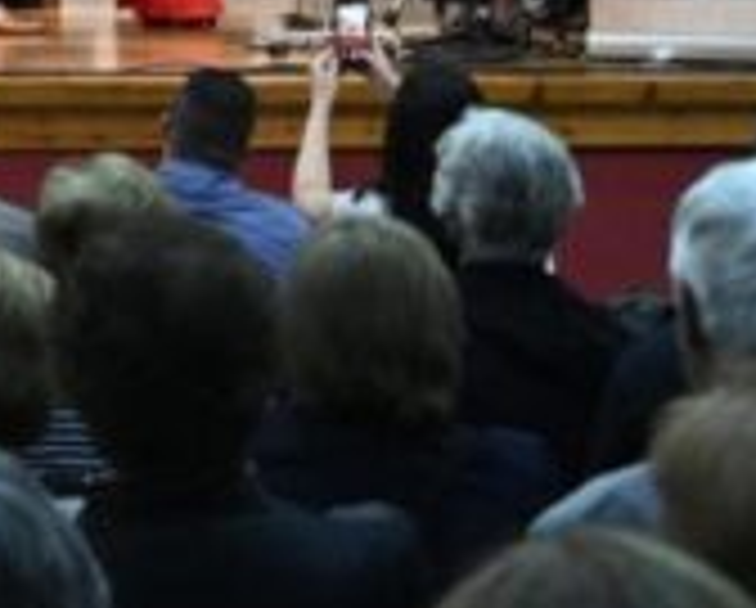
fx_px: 3362
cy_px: -128
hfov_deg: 12.3
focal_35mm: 150
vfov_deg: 10.2
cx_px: -351
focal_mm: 42
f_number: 5.3
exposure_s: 1/100
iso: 6400
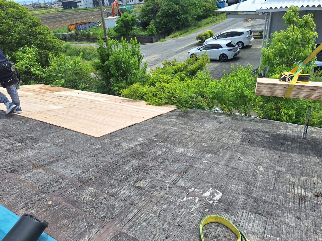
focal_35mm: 23
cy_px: 120
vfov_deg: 58.9
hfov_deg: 73.9
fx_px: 214
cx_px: 161
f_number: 1.8
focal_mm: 5.54
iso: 40
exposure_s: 1/3300
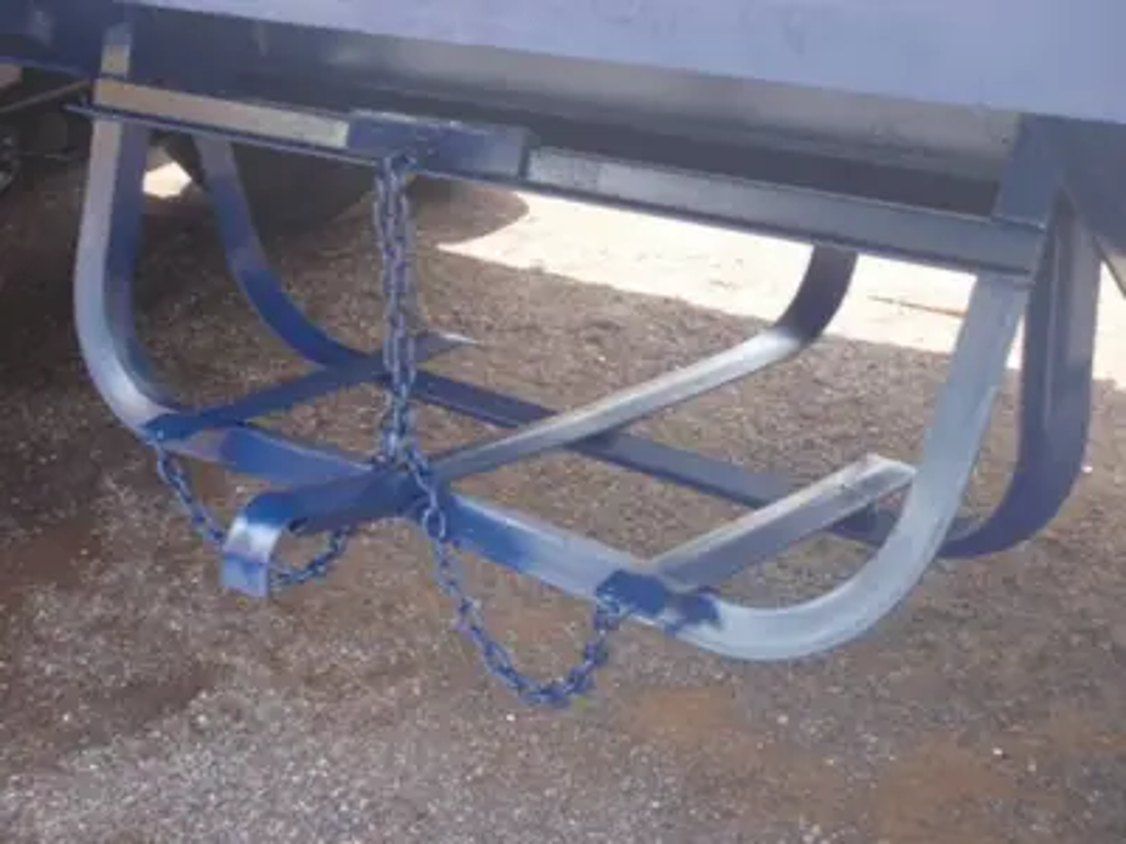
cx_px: 563
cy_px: 422
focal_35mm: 49
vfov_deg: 29.7
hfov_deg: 38.9
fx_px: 1594
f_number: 4.4
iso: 100
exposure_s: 1/50
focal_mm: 8.89
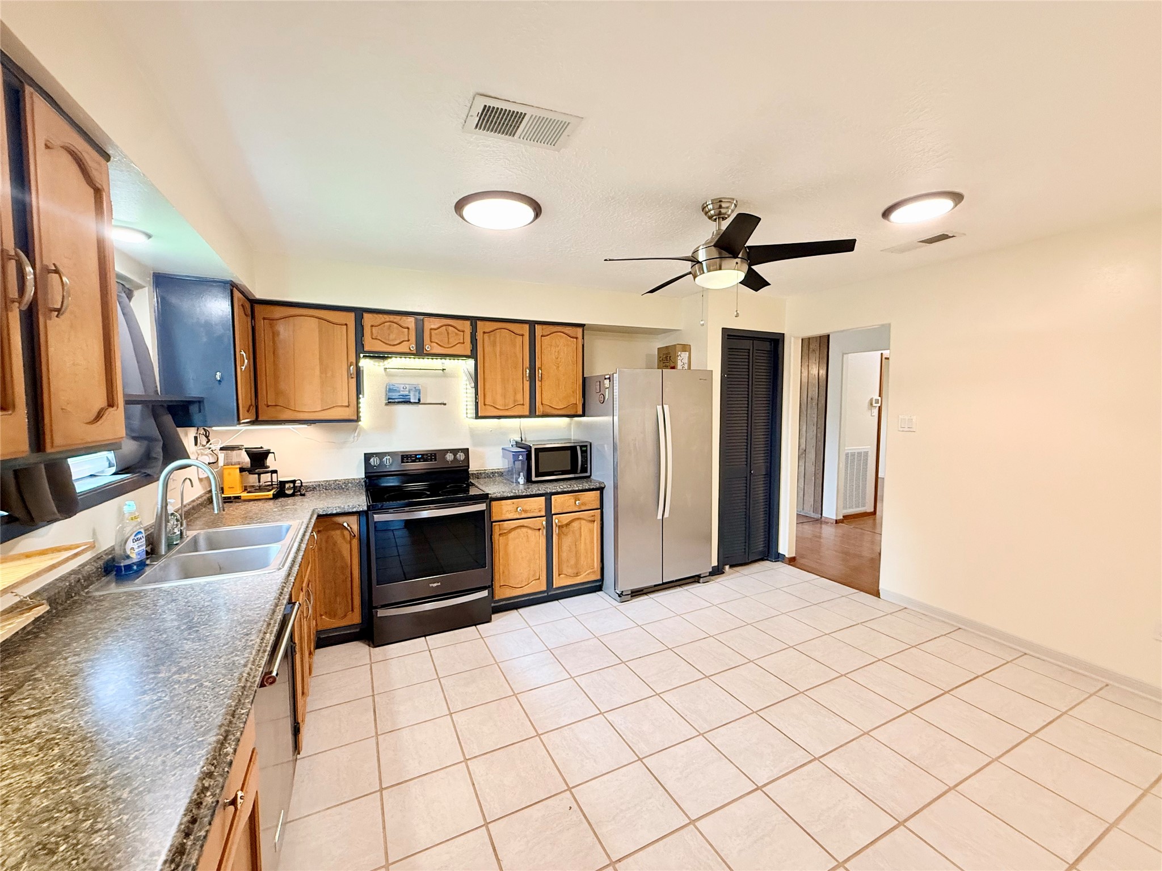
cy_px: 436
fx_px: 470
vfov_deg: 85.7
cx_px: 581
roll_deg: +0.7
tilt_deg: -1.2
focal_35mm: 14
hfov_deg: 102.1
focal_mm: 2.22
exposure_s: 1/60
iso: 320
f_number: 2.2
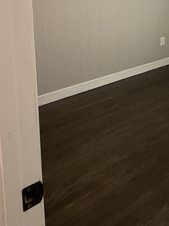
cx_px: 208
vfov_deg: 39.6
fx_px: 280
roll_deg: -2.2
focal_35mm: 43
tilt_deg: -6.5
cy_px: 10
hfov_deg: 28.7
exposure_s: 1/60
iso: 400
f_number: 2.2
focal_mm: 2.22
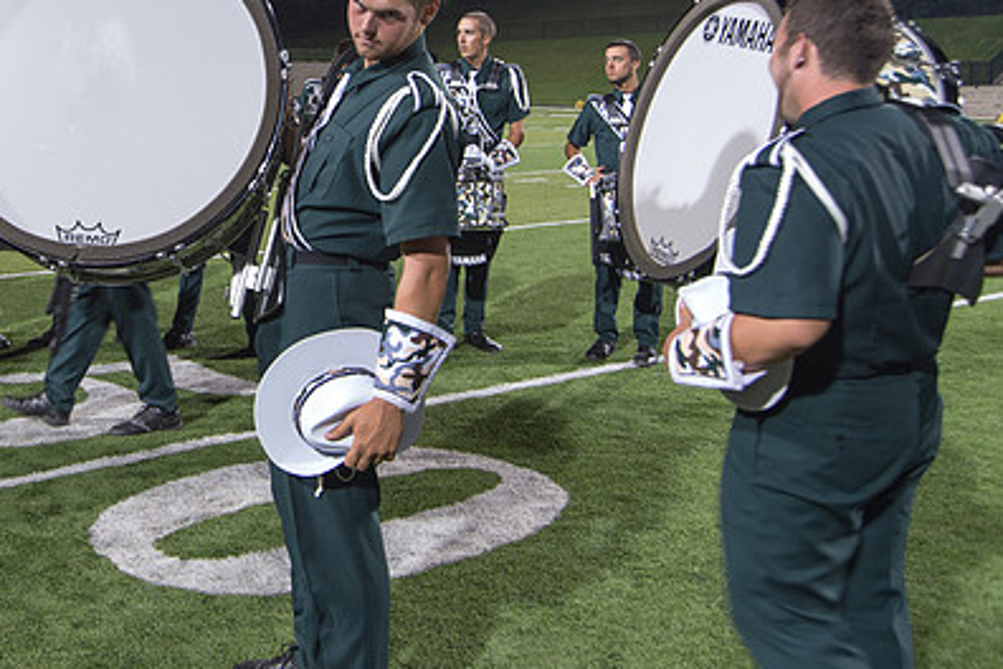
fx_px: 1365
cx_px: 247
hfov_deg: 39.2
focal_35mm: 49
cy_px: 152
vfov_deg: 27.1
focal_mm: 29
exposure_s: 1/40
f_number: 5
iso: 1000
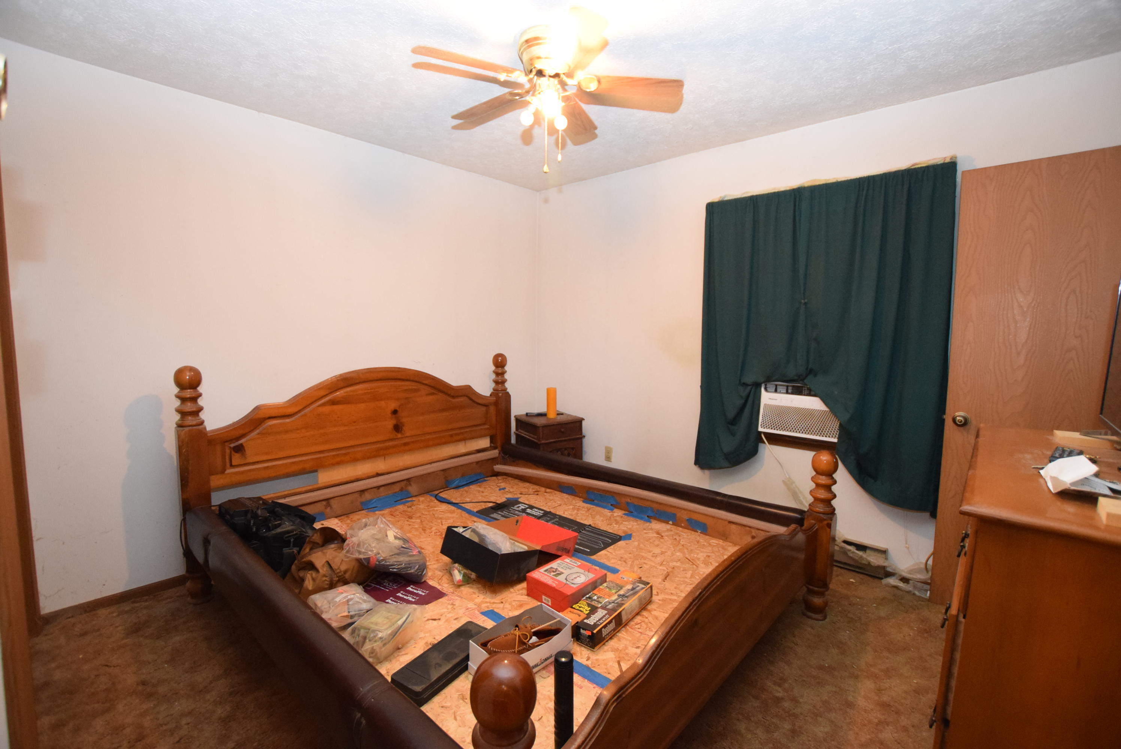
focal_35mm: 15
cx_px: 560
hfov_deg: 100.3
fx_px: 467
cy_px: 374
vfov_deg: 77.4
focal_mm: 10
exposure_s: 1/60
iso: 3200
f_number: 3.5
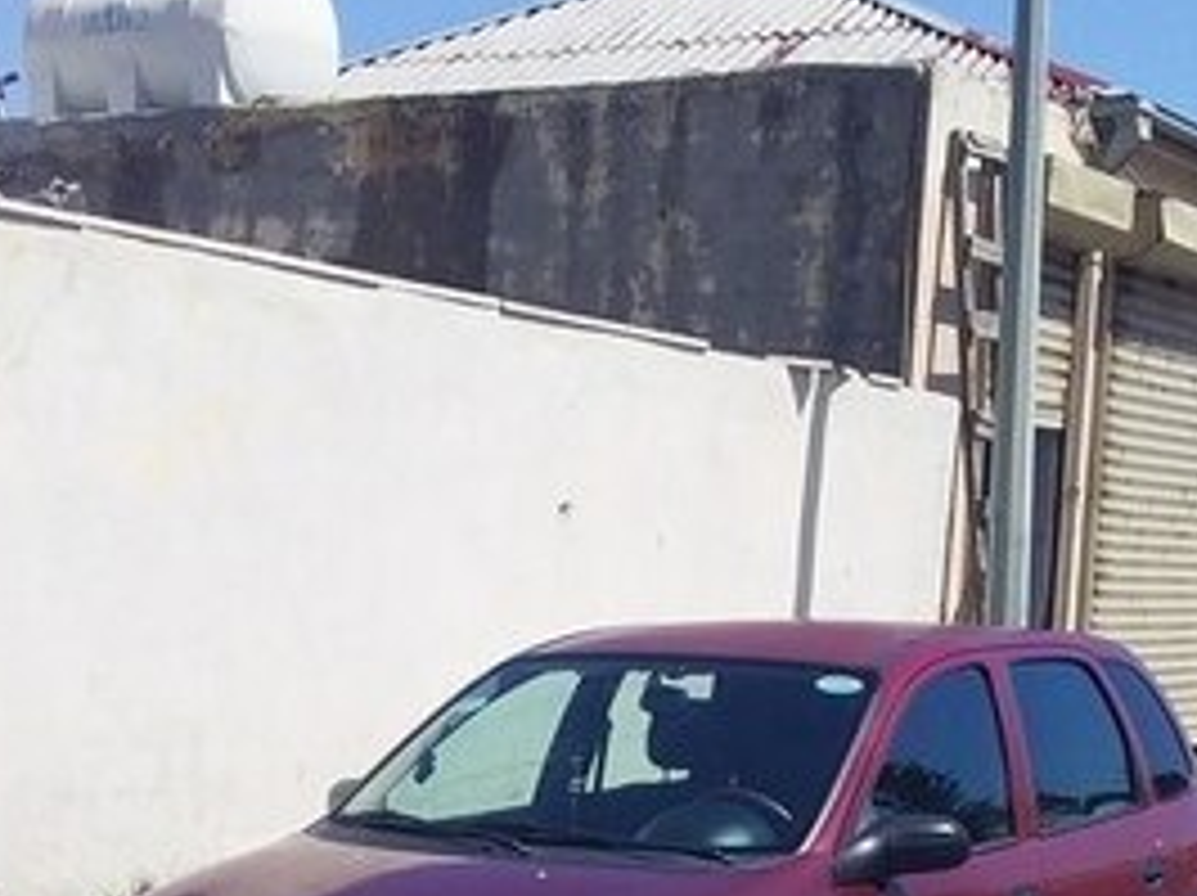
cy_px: 1056
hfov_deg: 25.3
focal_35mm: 77
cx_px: 702
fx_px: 2660
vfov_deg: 18.2
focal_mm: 3.3
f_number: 2.2
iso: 40
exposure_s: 1/1516
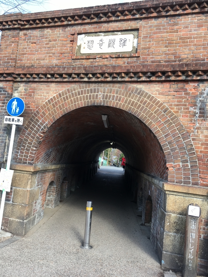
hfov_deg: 48.2
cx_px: 104
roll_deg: -6.2
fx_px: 232
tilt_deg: +4.0
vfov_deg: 61.7
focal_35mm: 29
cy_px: 138
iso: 25
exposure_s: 1/187
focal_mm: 4.15
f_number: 2.2
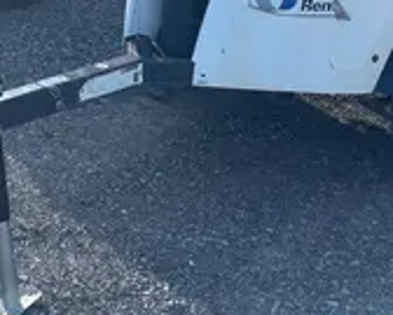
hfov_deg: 22.5
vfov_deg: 17.1
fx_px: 967
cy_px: -125
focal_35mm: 83
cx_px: 44
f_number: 1.6
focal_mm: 4.2
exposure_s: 1/1033
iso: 32
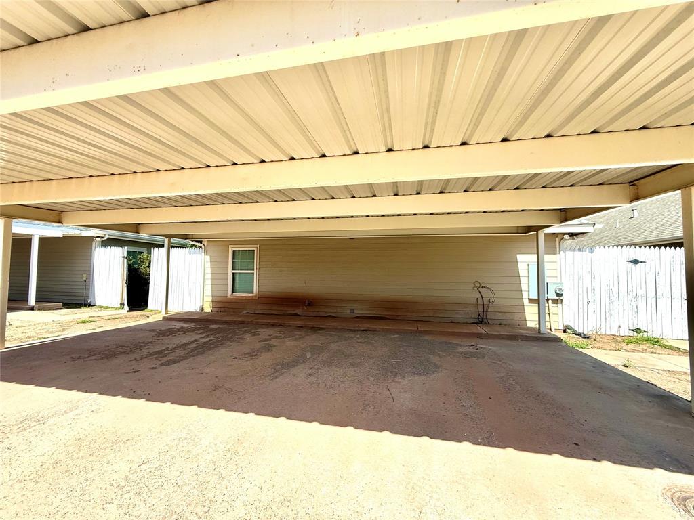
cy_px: 260
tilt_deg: +3.8
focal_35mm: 14
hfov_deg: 102.1
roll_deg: -1.3
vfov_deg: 85.7
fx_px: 281
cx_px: 347
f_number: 2.2
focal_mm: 2.22
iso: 64
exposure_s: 1/1167
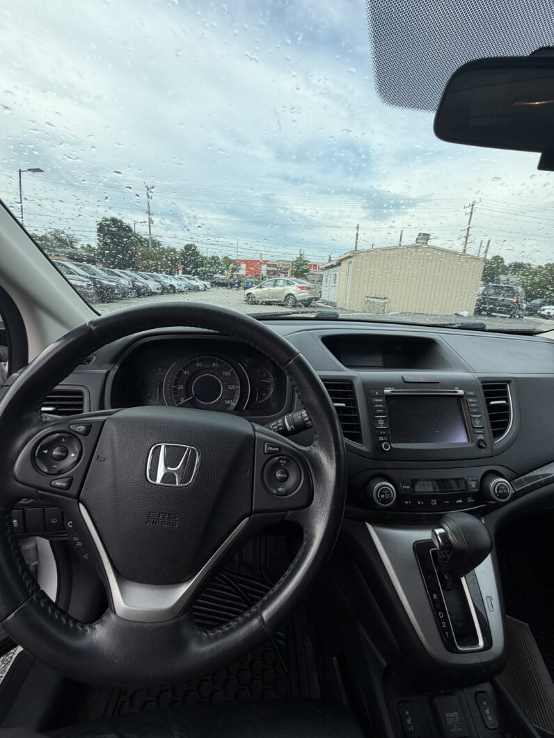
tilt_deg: -15.3
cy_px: 369
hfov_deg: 85.7
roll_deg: -3.6
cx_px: 277
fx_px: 299
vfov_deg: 102.1
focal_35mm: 14
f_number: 2.2
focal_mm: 2.22
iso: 40
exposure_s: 1/651
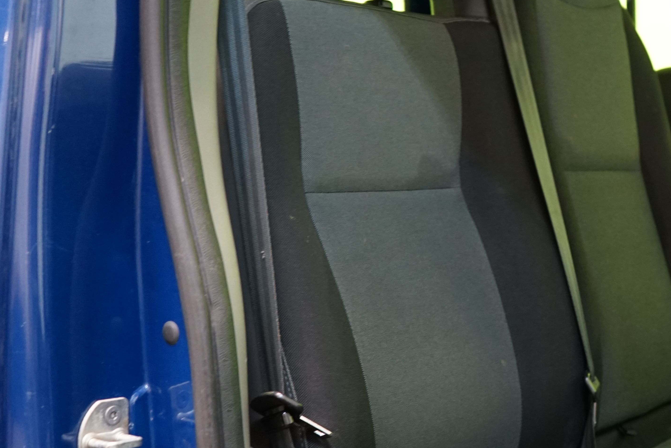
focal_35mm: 59
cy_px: 269
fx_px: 1100
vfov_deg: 23.0
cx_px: 580
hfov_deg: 32.5
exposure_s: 1/30
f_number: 3.5
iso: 1600
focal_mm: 28
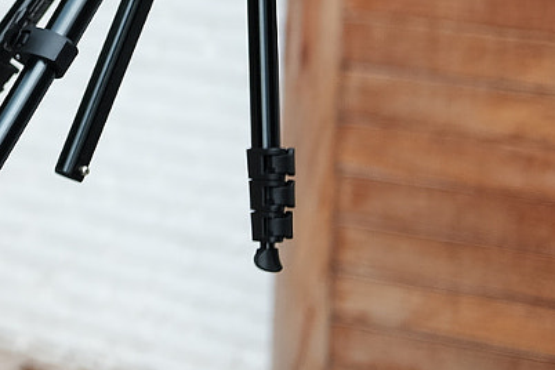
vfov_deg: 6.4
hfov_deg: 9.3
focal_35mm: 211
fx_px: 3253
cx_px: -453
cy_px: -182
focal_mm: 35
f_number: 2
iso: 200
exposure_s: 1/800
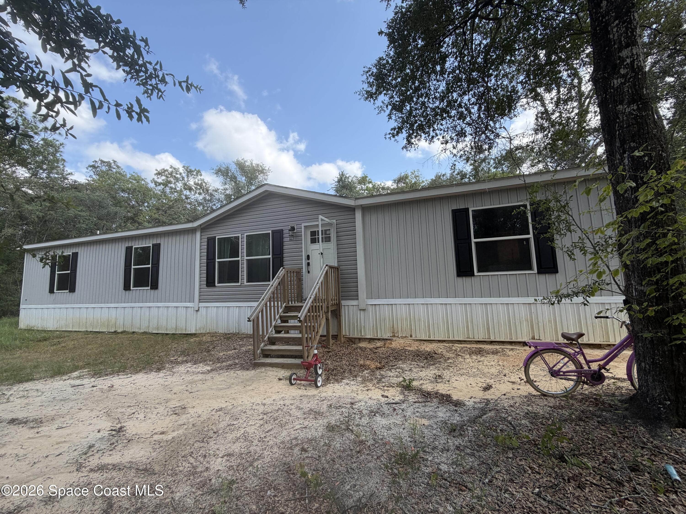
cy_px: 257
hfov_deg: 102.1
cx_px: 343
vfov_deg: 85.7
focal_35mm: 14
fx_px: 277
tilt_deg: +5.7
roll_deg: +1.8
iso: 40
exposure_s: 1/638
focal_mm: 2.22
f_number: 2.2
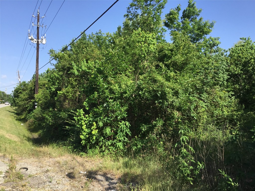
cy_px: 96
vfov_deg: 45.4
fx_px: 228
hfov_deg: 58.4
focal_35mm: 31
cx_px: 128
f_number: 2.4
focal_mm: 3.3
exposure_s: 1/815
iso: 25
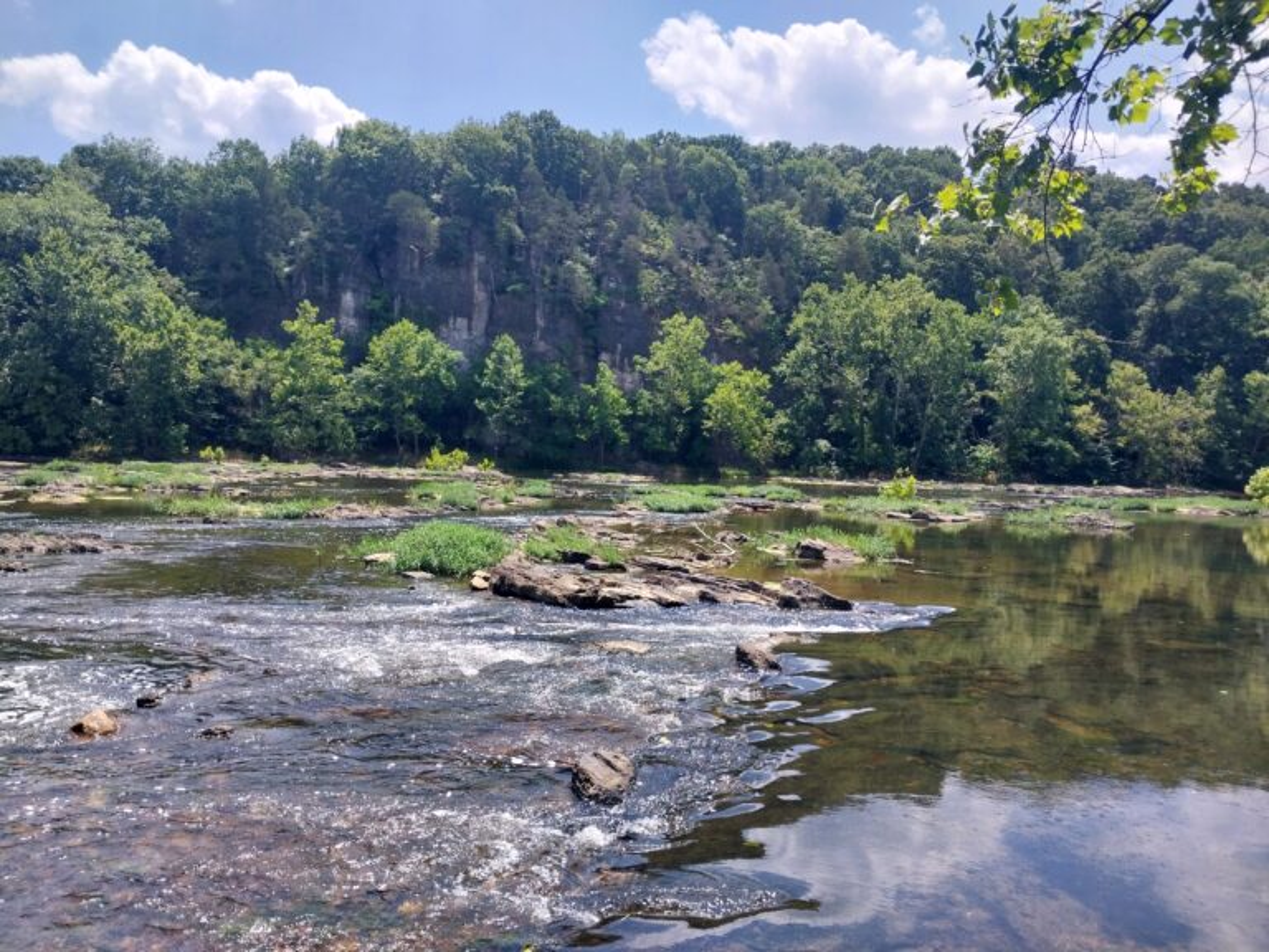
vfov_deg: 53.1
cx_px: 634
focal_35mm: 26
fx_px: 953
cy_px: 476
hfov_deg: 67.3
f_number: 1.8
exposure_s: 1/489
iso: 20
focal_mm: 4
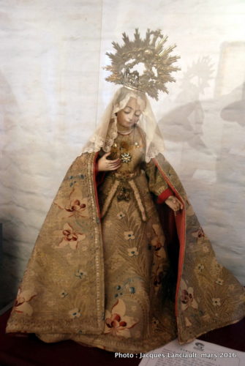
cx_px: 122
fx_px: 381
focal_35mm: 38
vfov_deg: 51.2
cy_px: 183
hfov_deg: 35.6
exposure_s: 1/15
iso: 1000
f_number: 3.8
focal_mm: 25
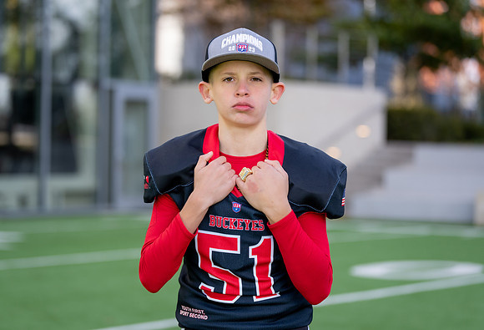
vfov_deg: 13.0
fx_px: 1441
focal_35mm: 106
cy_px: 153
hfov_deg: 19.1
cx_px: 216
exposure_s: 1/500
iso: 100
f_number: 2.8
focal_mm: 96
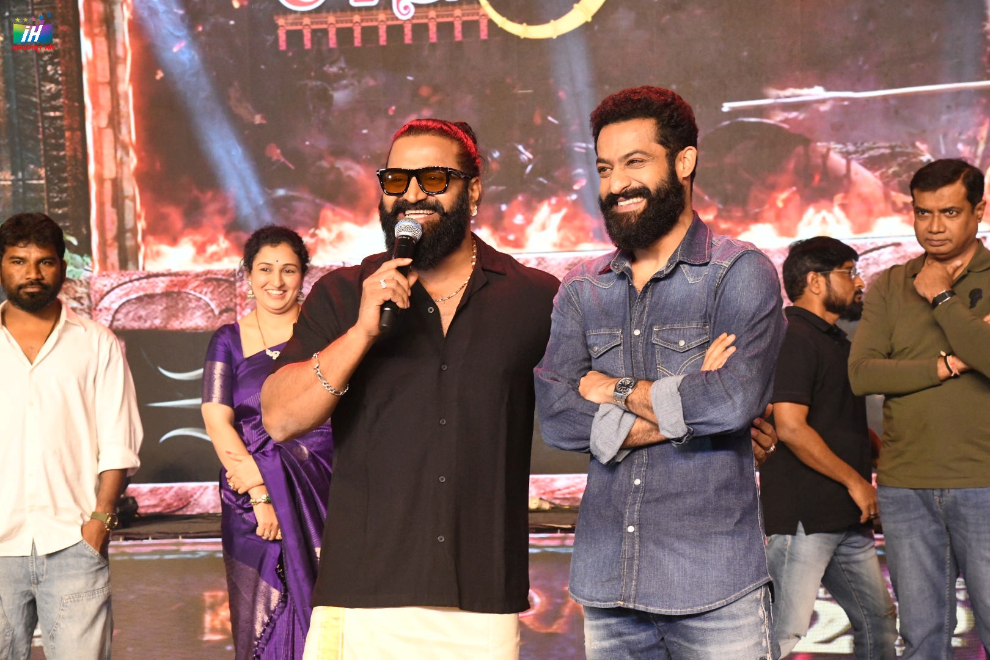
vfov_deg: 18.2
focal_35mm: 75
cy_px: 330
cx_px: 495
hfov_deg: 27.0
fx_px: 2062
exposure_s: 1/125
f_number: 11
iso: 5000
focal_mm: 75
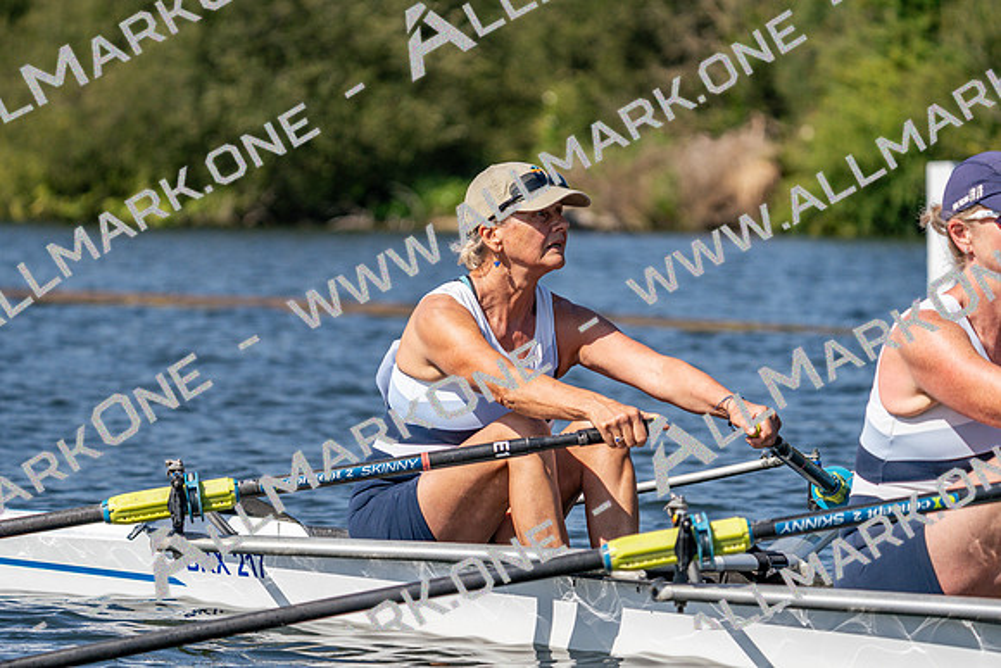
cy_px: 334
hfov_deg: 10.3
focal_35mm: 200
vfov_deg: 6.9
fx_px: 5562
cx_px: 500
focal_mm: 200
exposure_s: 1/2000
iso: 200
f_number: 5.6
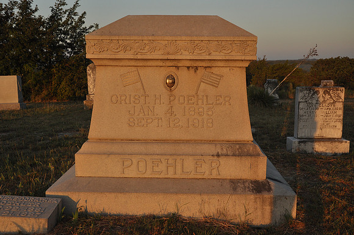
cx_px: 177
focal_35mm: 42
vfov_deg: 31.8
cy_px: 118
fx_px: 412
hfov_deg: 46.5
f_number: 8
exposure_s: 1/250
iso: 400
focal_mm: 28
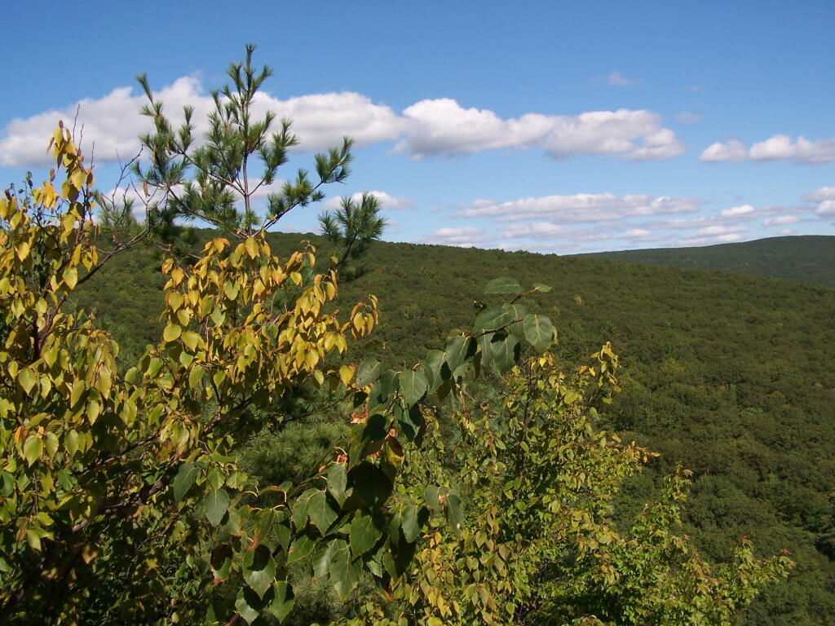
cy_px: 313
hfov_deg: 49.0
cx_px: 418
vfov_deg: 37.7
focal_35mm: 38
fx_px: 917
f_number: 4
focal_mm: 6.3
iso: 80
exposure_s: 1/1000
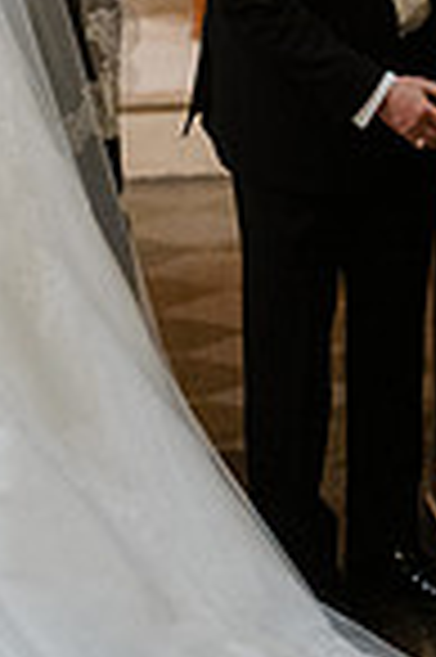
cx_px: 18
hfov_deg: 2.5
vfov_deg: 3.7
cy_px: 18
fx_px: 10088
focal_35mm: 554
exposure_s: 1/160
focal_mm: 180
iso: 4000
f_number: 2.8
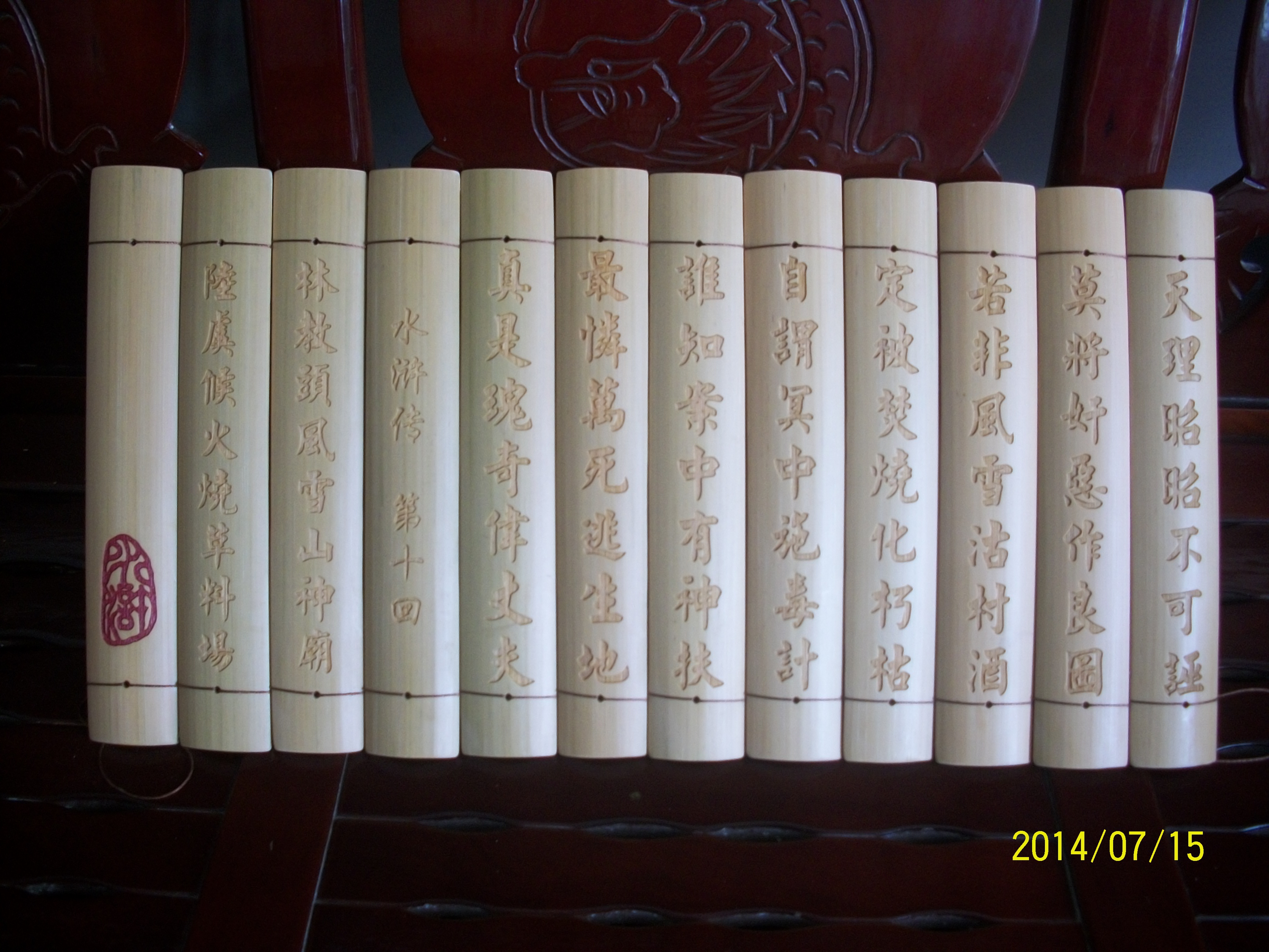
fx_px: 1283
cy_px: 476
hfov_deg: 52.6
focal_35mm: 35
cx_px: 634
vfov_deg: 40.7
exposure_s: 1/30
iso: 127
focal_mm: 6.3
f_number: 3.1
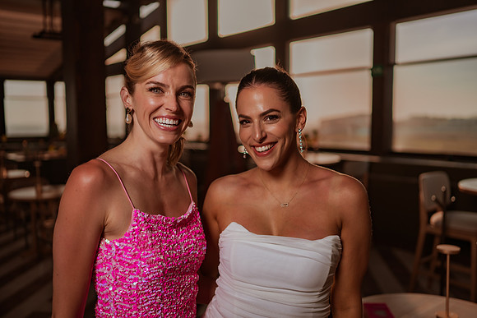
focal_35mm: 35
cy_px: 159
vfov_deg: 37.9
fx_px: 464
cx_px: 238
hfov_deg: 54.4
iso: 100
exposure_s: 1/5000
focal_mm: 35
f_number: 1.8
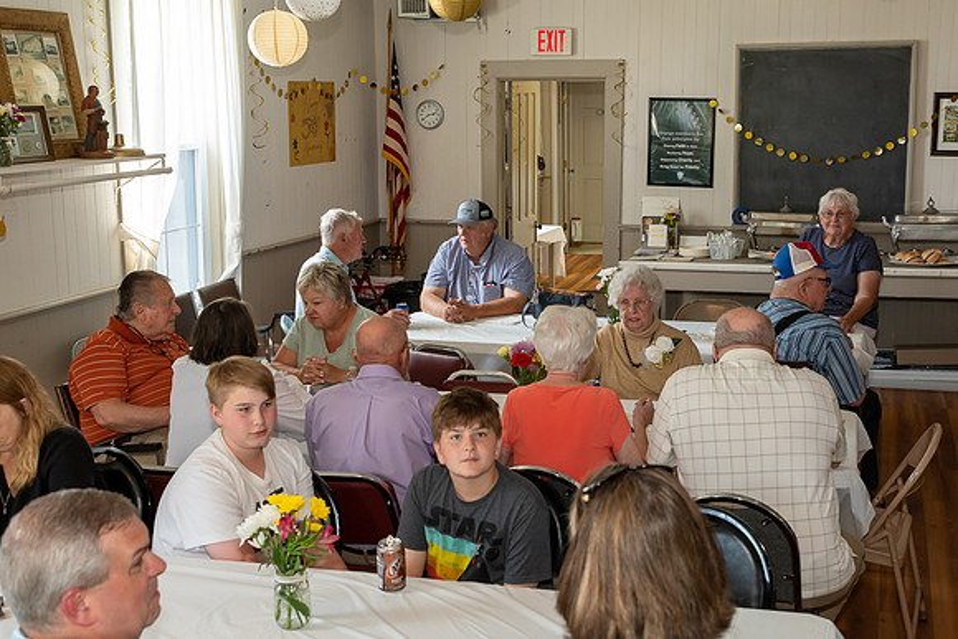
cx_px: 545
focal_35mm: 42
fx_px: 1122
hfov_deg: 46.1
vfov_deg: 31.8
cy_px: 312
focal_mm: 24
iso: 1000
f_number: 4
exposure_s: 1/125
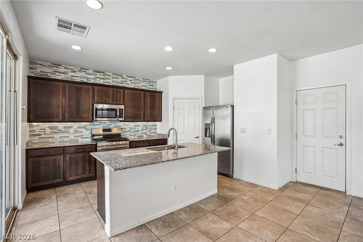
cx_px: 182
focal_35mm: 16
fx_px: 161
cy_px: 121
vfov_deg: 73.7
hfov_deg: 96.8
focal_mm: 16
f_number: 8
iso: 400
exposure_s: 1/20
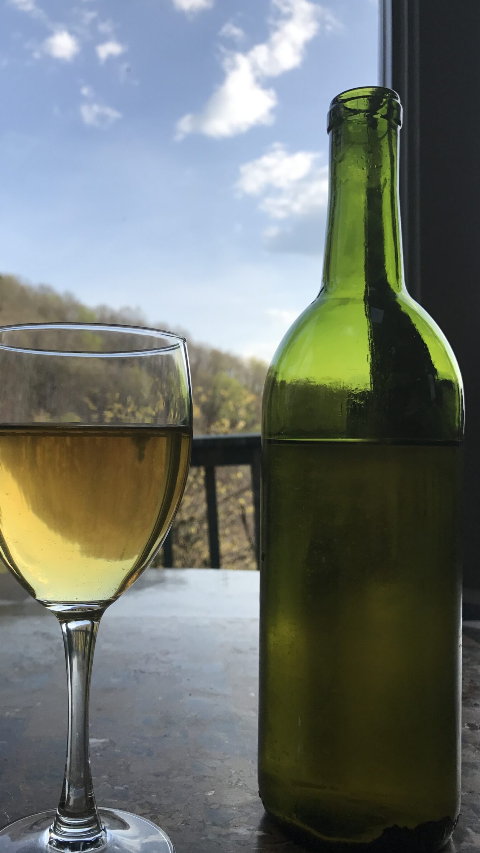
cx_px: 149
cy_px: 437
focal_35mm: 33
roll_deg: -0.2
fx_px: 747
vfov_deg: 59.5
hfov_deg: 35.2
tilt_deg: +0.2
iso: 20
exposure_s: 1/1350
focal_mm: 3.99
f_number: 1.8
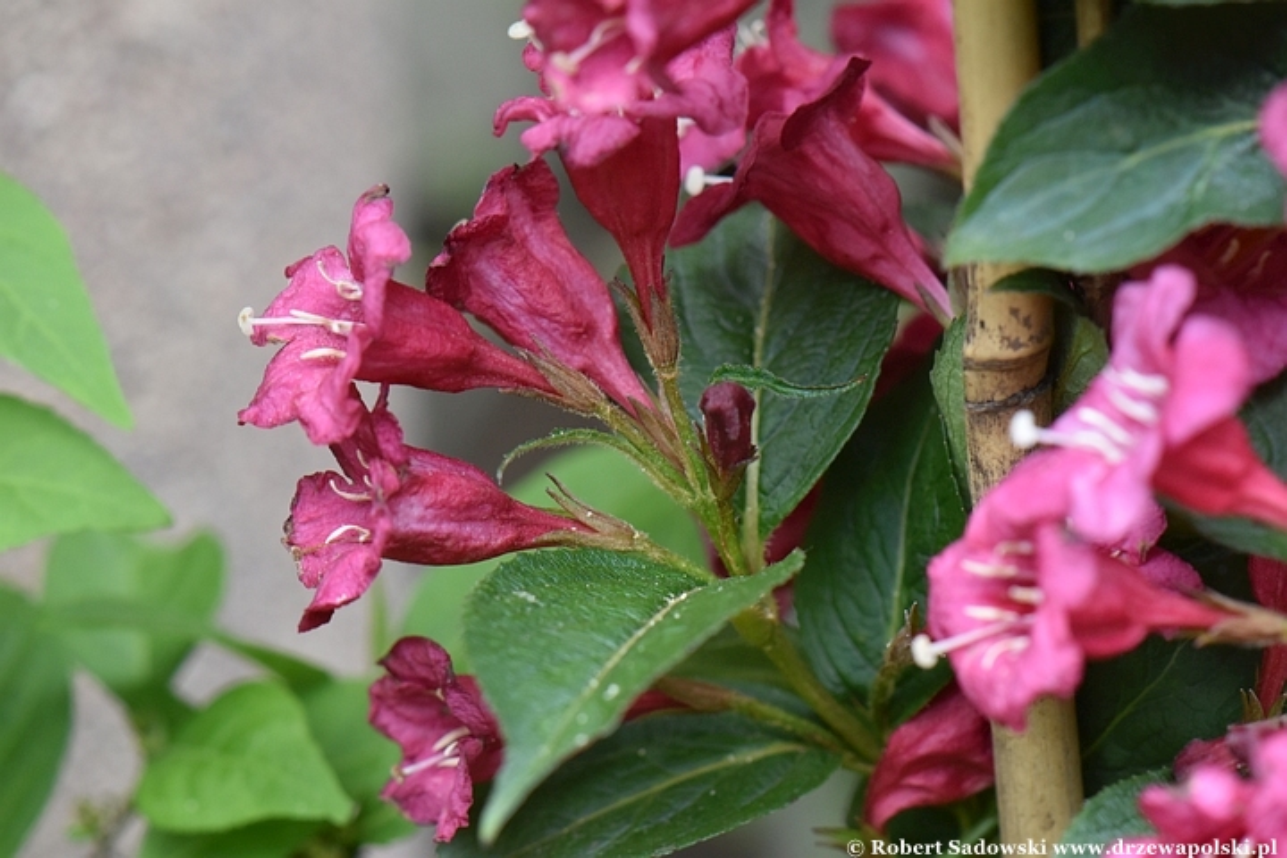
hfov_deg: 16.1
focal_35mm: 128
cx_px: 644
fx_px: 4558
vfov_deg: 10.8
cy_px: 429
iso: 800
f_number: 5
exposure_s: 1/125
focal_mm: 85
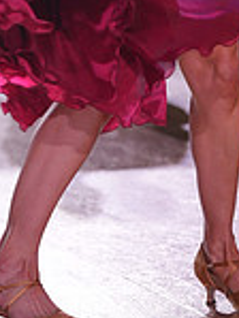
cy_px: -205
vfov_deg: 4.1
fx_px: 4403
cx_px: 133
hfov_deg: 3.1
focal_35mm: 479
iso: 1000
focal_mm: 128
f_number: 4
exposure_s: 1/500
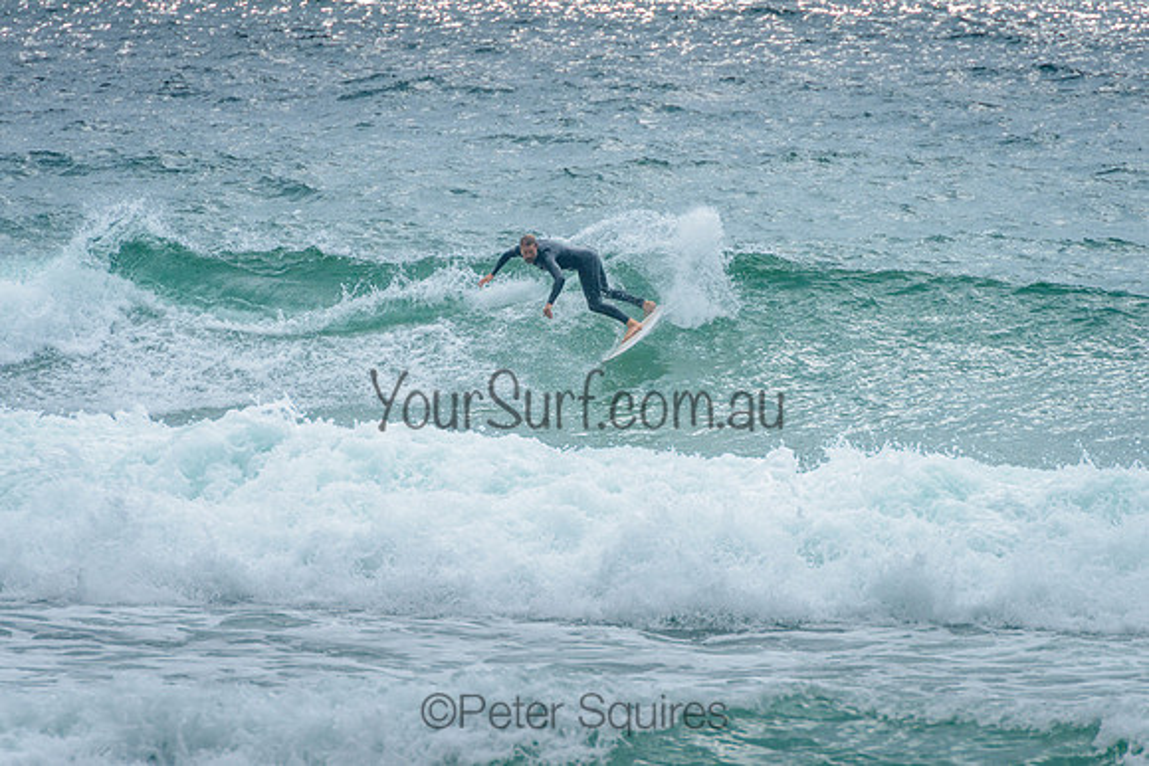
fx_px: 15647
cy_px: 316
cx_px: 632
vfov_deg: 2.8
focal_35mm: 490
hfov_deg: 4.2
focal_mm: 400
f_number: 10
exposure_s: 1/1600
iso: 500
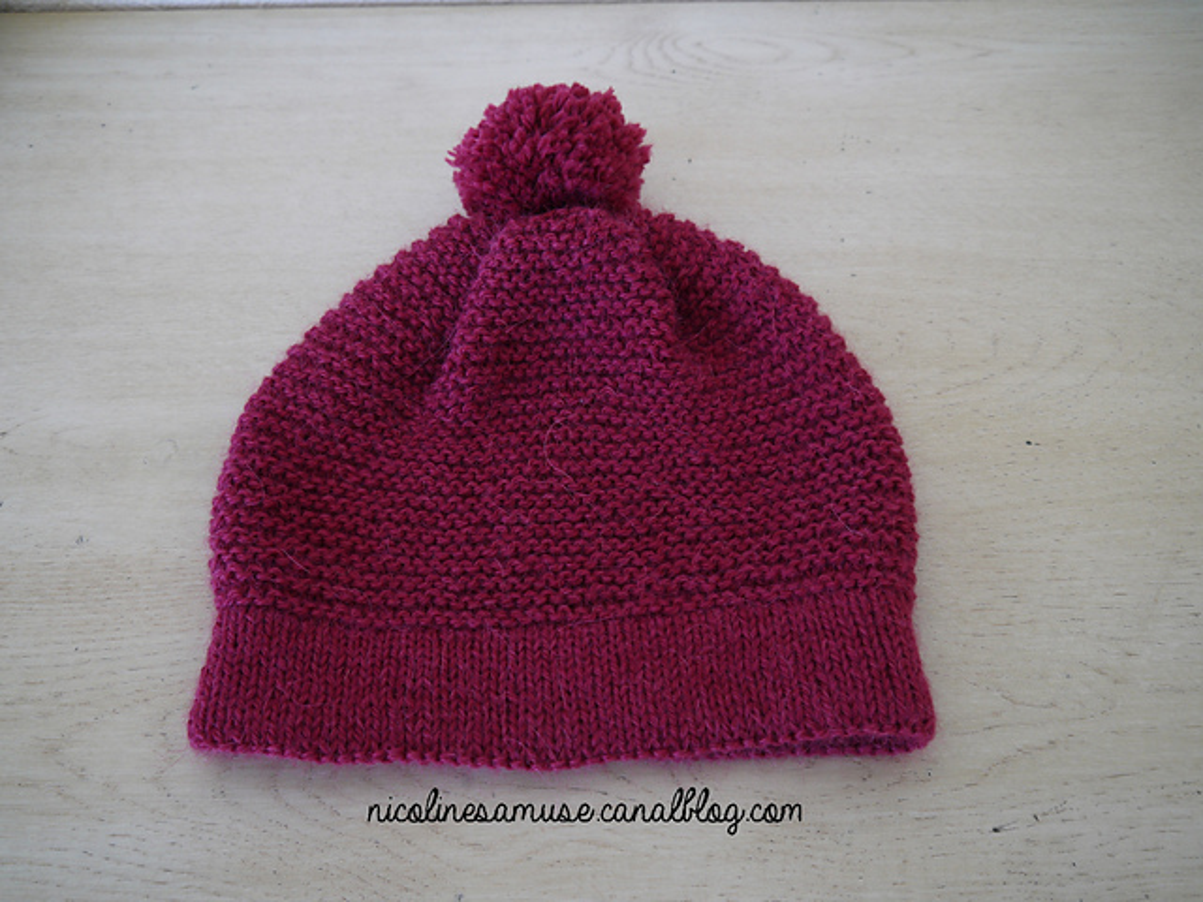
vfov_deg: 46.8
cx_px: 602
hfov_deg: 60.0
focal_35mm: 30
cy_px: 451
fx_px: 1043
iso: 160
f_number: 3.6
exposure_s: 1/60
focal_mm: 15
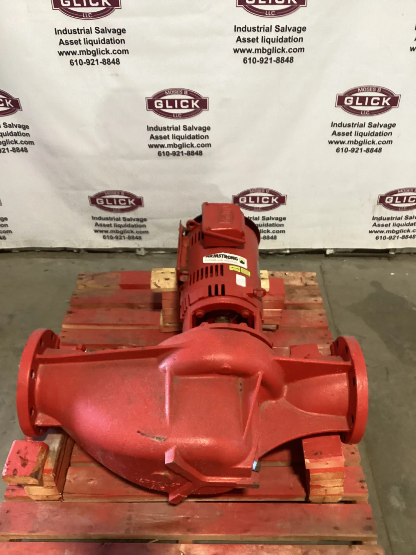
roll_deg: +3.0
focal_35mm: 31
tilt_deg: -39.4
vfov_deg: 58.4
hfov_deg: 45.4
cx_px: 208
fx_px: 497
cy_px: 278
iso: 400
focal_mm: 3.3
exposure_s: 1/40
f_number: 2.4
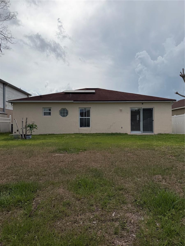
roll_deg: +0.3
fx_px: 171
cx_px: 92
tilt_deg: +0.1
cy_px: 123
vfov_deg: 71.6
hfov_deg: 56.8
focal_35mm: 24
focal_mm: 6.76
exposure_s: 1/8130
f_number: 1.78
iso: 80
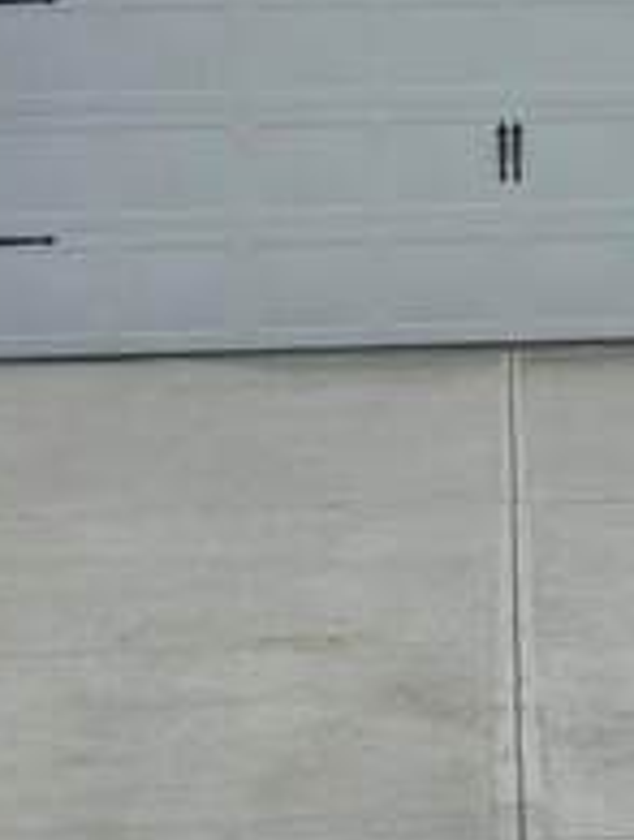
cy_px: -82
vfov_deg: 16.8
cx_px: 811
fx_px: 2750
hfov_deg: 12.7
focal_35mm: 113
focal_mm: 6.3
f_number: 1.7
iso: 12
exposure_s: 1/820
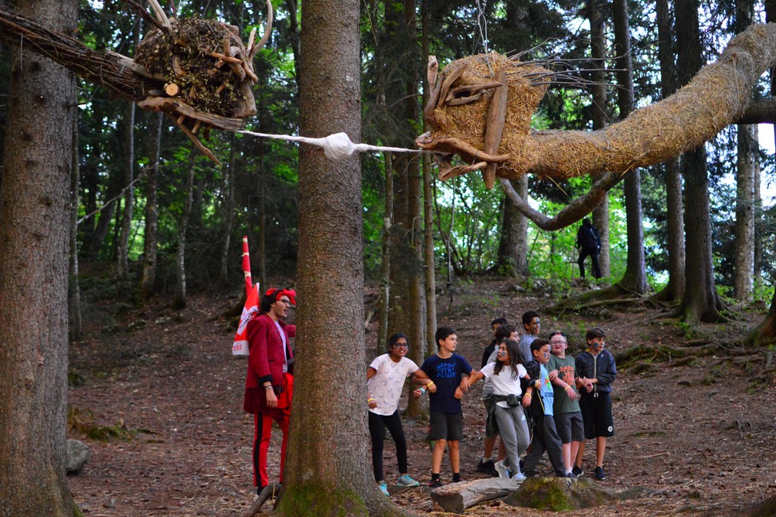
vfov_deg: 25.3
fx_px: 1153
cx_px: 393
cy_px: 260
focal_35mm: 54
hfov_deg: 37.2
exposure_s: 1/160
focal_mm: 35
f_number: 1.8
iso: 3200
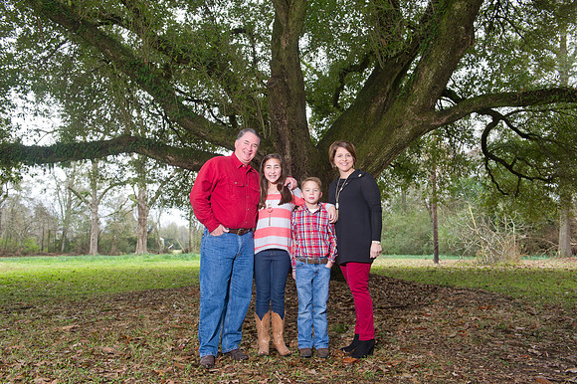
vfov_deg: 37.8
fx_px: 561
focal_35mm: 35
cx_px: 288
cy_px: 192
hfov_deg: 54.5
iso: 800
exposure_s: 1/125
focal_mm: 35
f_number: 5.6
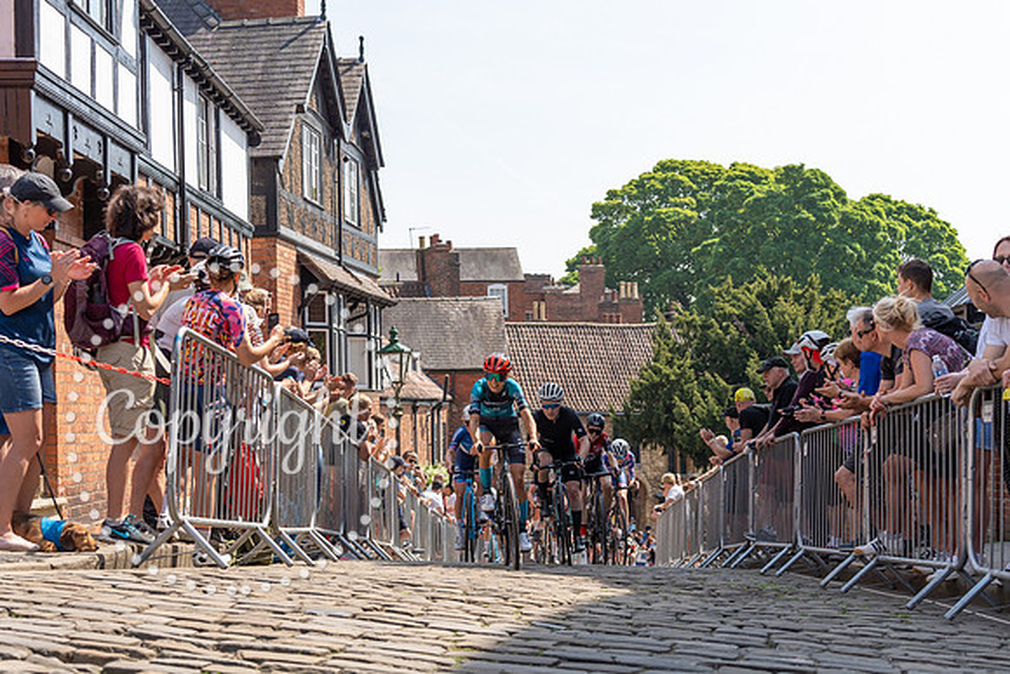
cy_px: 467
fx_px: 1526
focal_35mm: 54
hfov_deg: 36.6
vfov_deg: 24.7
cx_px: 484
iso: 160
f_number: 3.5
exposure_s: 1/2500
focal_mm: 38
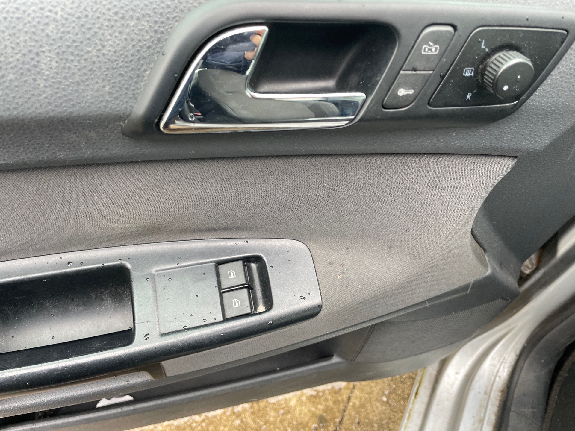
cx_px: 288
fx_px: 432
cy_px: 216
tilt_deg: -55.4
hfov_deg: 67.3
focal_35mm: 26
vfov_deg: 53.1
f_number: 1.6
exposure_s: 1/121
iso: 125
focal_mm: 4.2
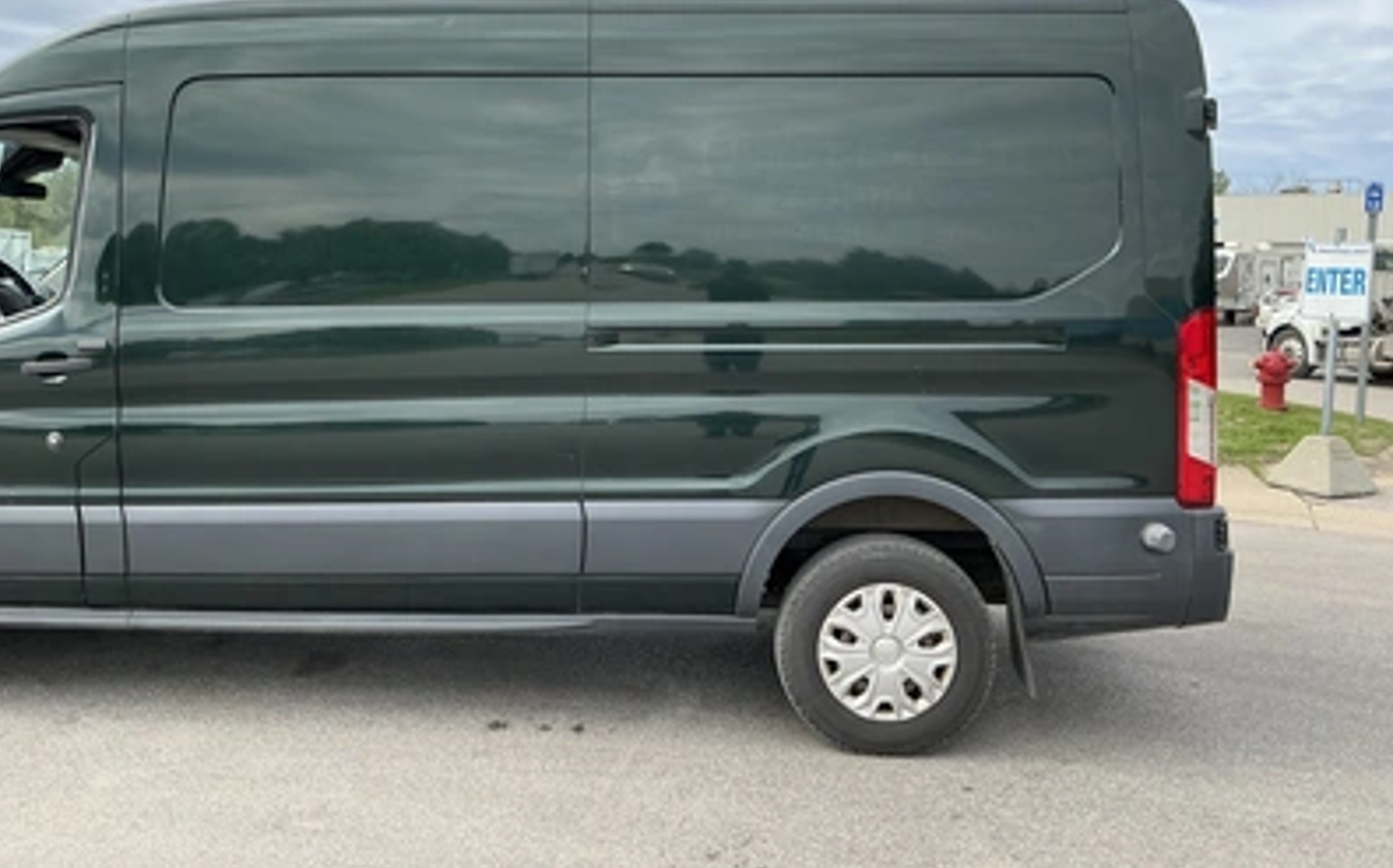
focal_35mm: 30
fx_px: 1138
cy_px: 344
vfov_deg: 41.6
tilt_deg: -2.9
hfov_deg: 62.9
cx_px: 696
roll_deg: -0.6
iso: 25
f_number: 1.8
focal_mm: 3
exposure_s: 1/709
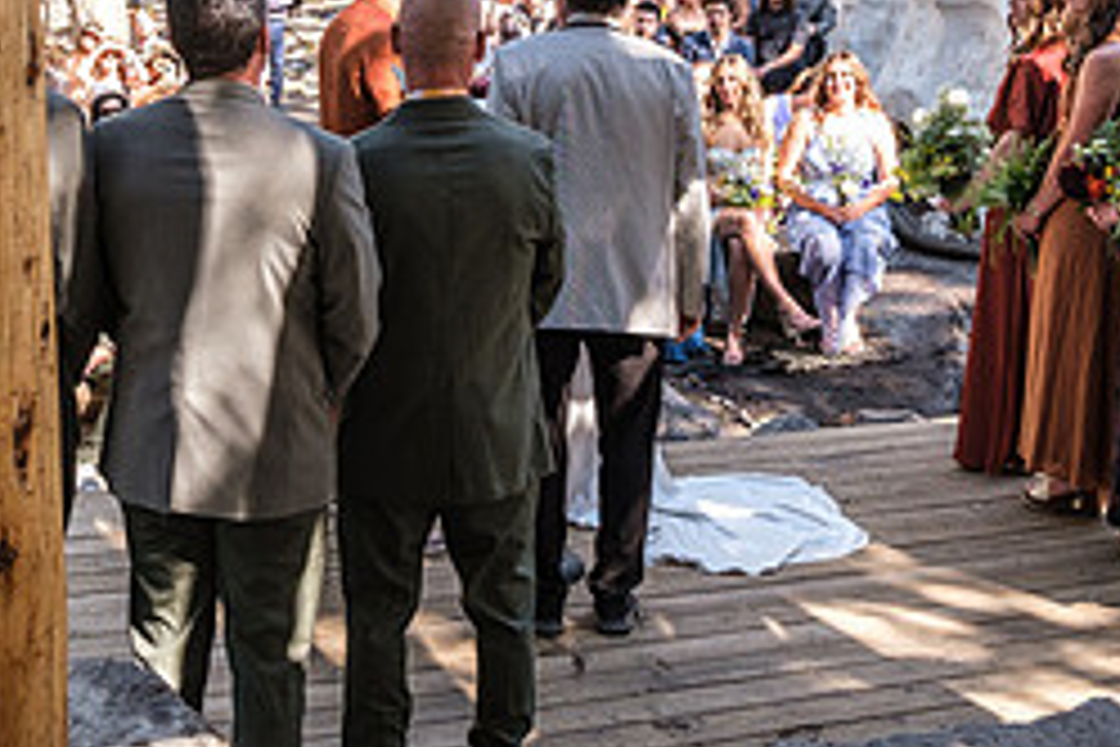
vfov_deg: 21.2
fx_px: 1960
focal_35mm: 63
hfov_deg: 31.8
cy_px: 106
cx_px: 468
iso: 250
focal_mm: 18
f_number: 3.6
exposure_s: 1/350
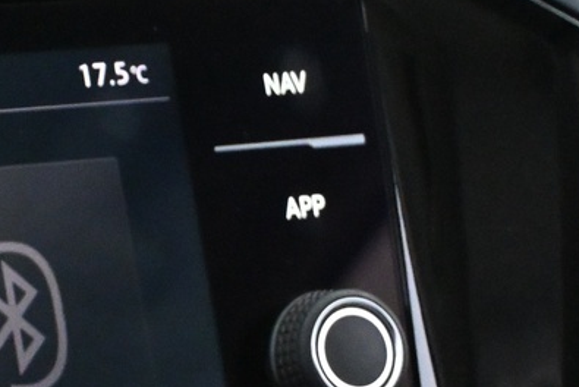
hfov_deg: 9.5
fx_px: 3364
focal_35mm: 209
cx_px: -325
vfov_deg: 6.5
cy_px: 447
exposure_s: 1/30
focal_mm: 34
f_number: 5
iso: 5000
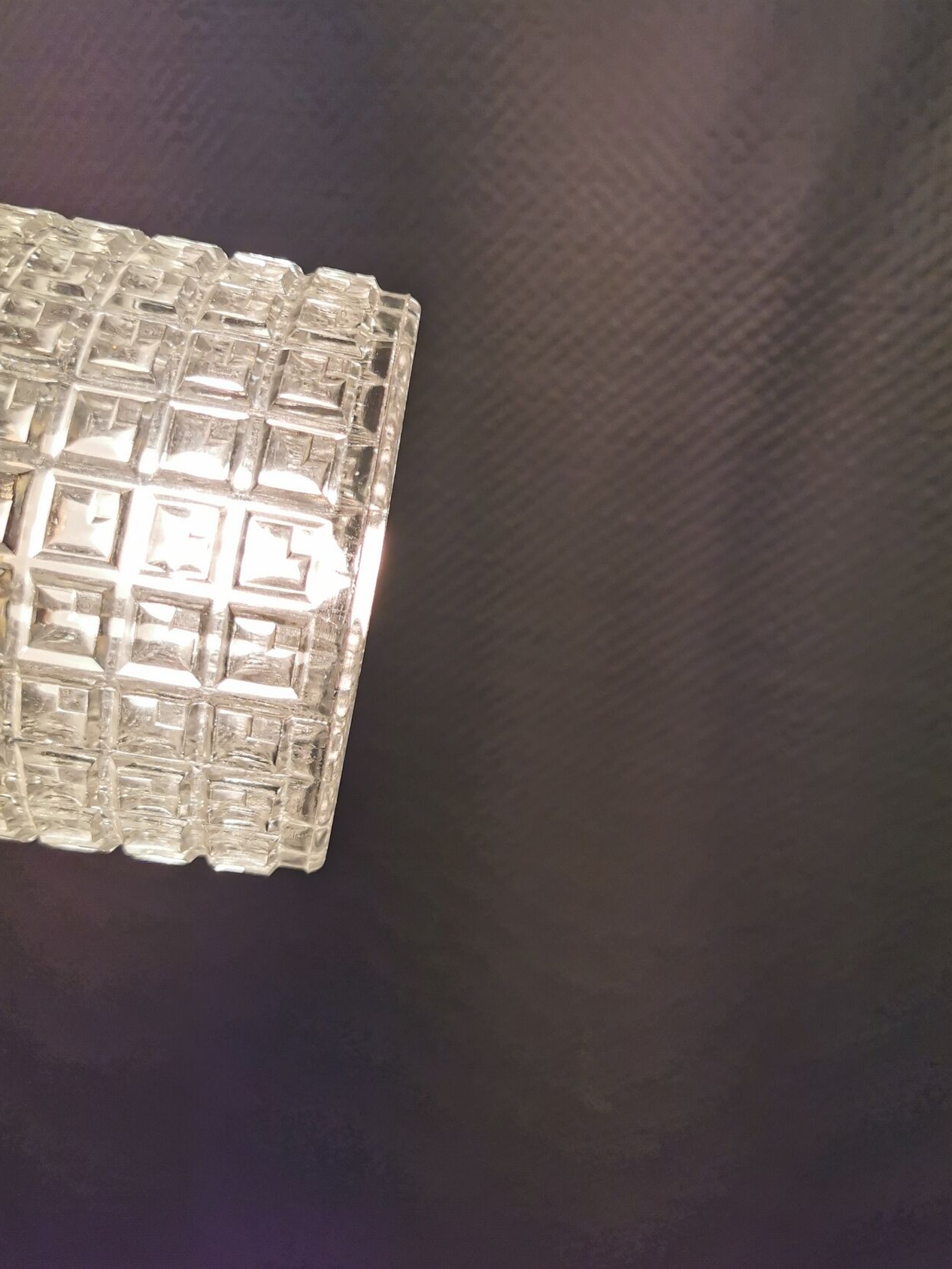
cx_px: 544
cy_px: 559
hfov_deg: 44.0
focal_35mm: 32
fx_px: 1173
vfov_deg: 56.7
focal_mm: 5.56
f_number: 1.6
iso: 50
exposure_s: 1/99.9
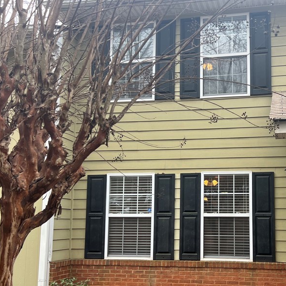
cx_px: 221
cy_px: 177
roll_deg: -0.2
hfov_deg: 40.5
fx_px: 374
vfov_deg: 41.6
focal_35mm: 40
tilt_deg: +5.8
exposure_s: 1/461
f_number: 1.5
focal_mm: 5.7
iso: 50
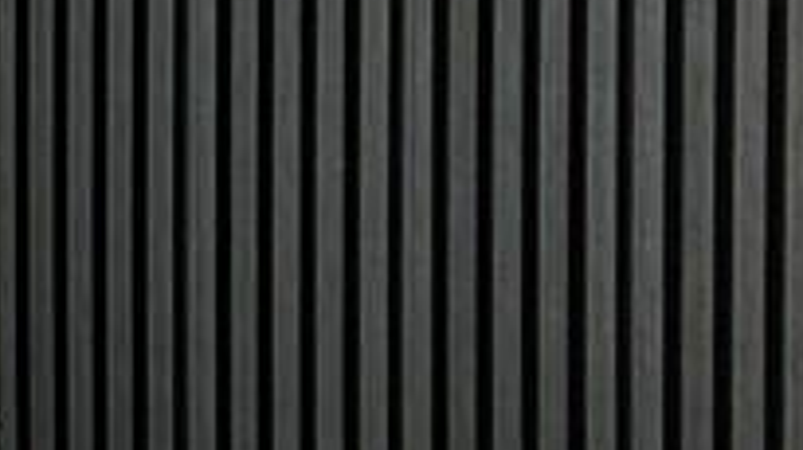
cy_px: -595
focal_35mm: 204
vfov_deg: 5.7
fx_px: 4341
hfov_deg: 8.7
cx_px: -1653
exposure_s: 1/149
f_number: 1.8
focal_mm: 6.7
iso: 16
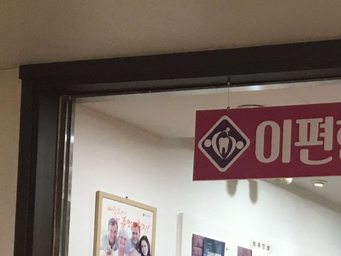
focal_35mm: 91
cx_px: 433
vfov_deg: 15.6
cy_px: 317
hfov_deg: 19.9
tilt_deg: +3.9
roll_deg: -1.7
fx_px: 897
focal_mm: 4.15
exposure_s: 1/30
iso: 80
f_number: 2.2
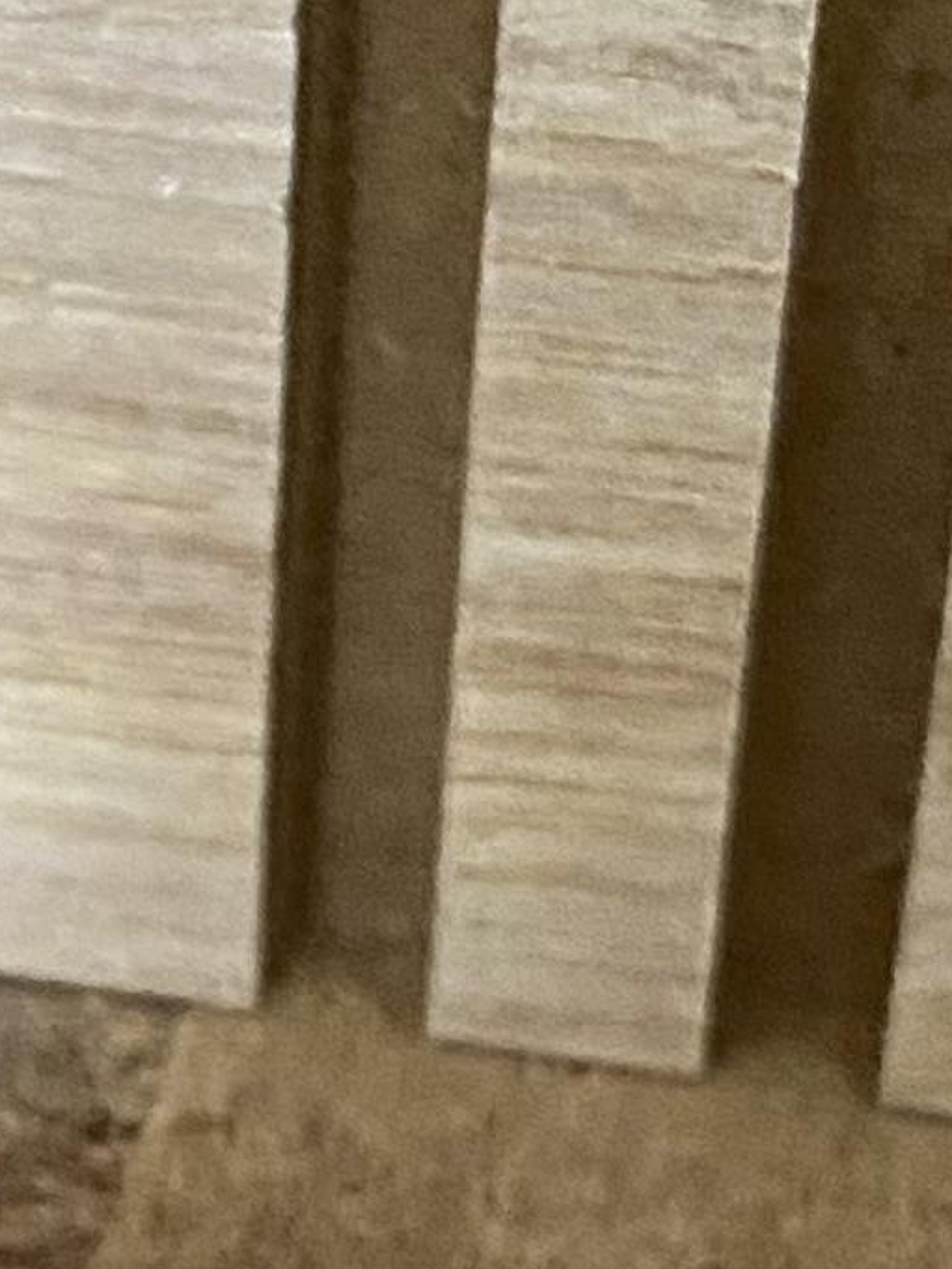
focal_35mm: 148
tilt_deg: -47.2
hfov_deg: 10.0
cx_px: 108
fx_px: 5425
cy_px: 1502
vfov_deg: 13.0
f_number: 1.8
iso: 500
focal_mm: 4.25
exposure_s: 1/25
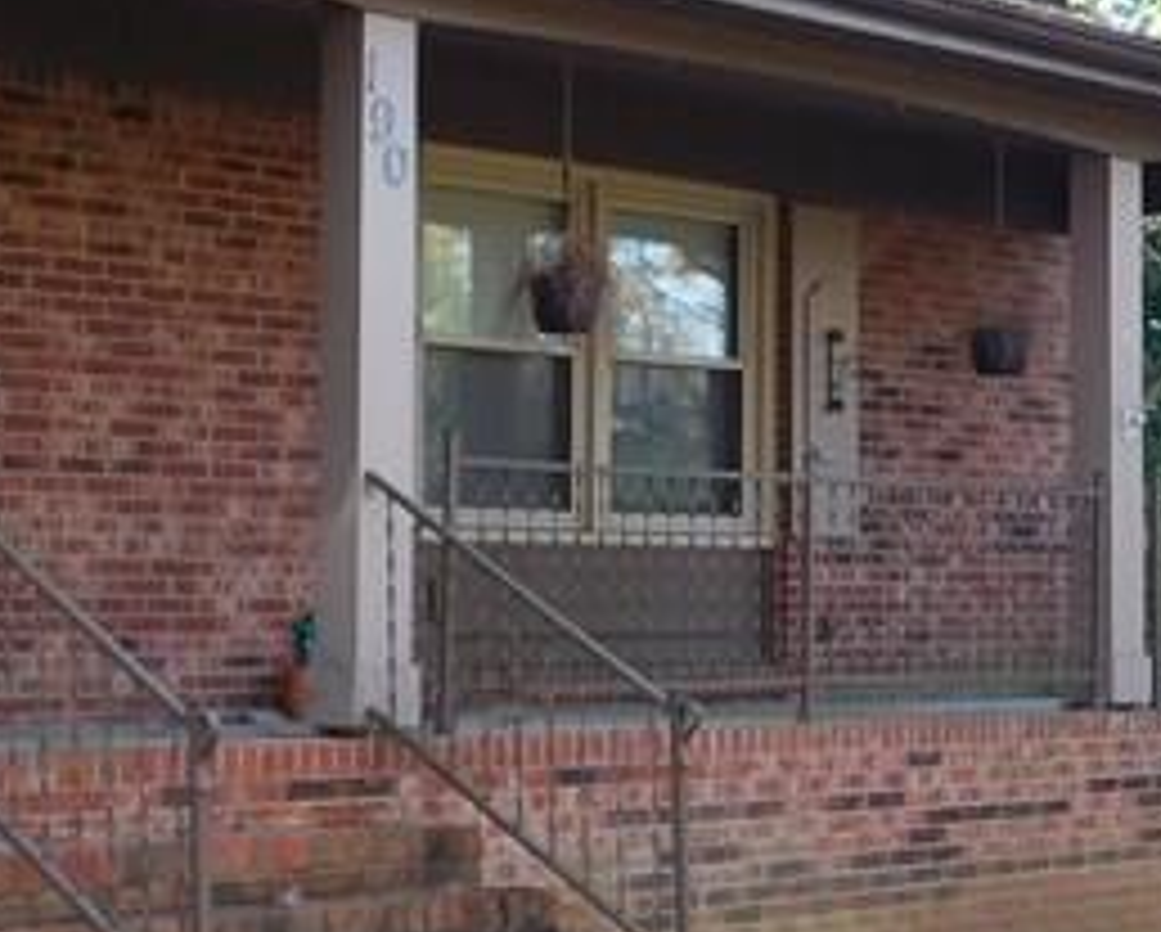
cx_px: 976
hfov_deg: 21.1
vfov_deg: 17.3
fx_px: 3062
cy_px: 477
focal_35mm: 89
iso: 125
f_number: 3
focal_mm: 4
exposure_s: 1/80
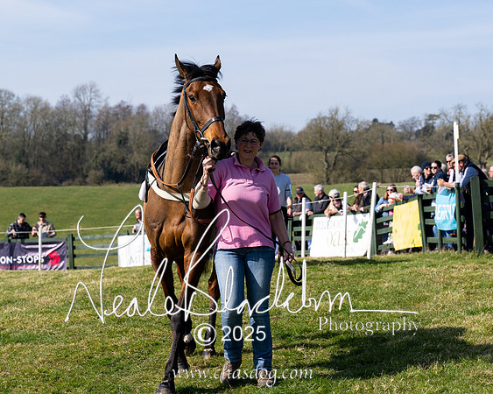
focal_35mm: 94
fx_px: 1371
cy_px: 159
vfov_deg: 16.3
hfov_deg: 20.4
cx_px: 248
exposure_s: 1/1600
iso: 200
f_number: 5
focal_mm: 70
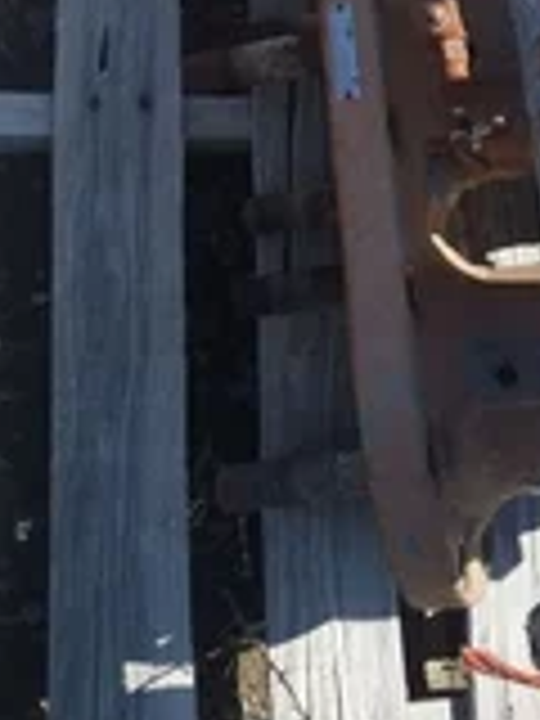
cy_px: 50
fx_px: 1352
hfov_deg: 22.2
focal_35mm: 65
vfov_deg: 28.5
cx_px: 454
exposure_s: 1/1368
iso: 50
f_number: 1.7
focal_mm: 4.2
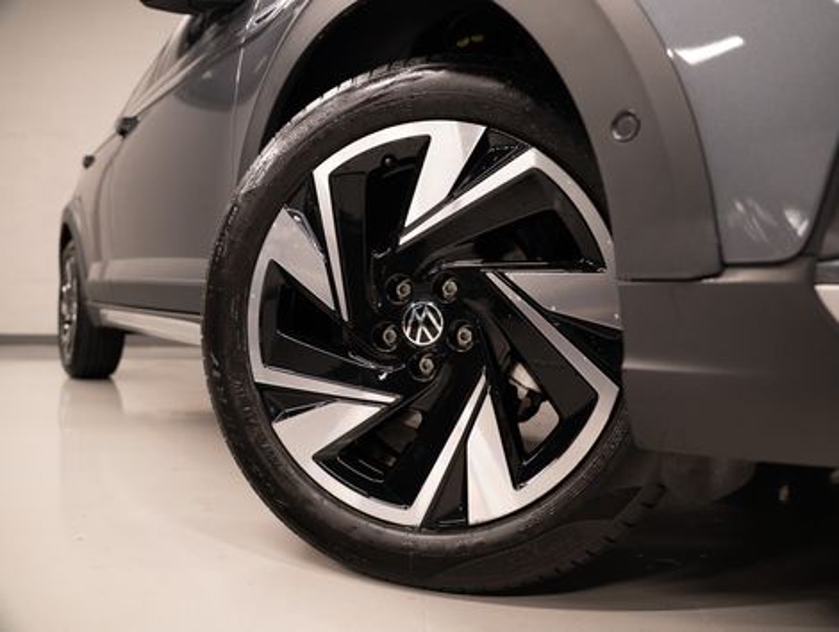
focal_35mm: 26
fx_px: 631
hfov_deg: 67.3
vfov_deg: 53.2
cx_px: 420
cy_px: 316
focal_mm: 24
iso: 3200
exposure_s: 1/100
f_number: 3.2
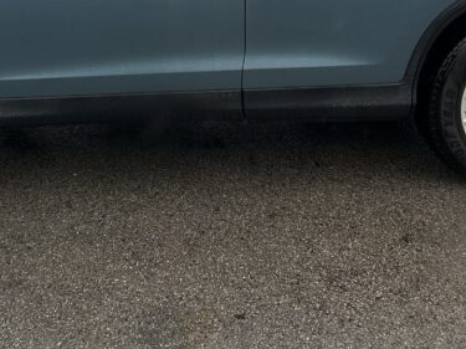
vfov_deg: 19.2
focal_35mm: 71
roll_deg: -1.4
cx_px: 159
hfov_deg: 27.3
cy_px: -97
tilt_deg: -9.3
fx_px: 955
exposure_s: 1/646
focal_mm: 5.7
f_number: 1.5
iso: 50
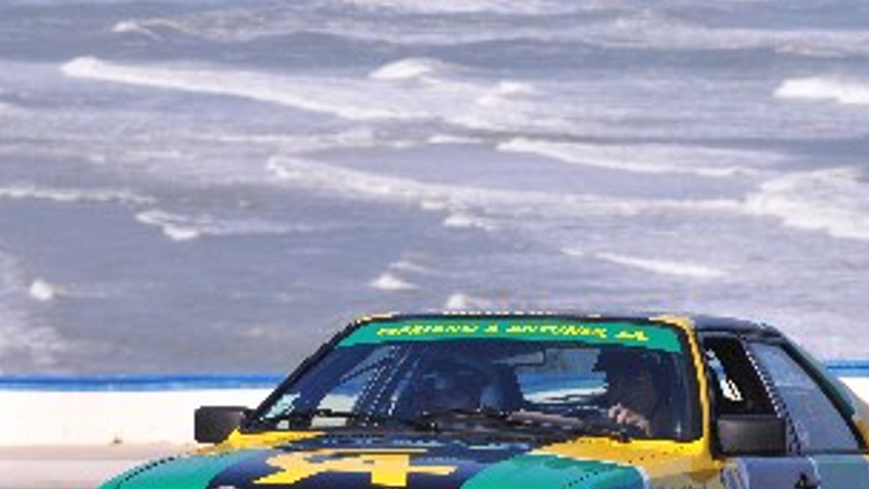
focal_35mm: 349
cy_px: 390
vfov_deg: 3.5
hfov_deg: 6.2
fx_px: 8042
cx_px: 472
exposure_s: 1/800
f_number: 6.3
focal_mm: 150
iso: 250
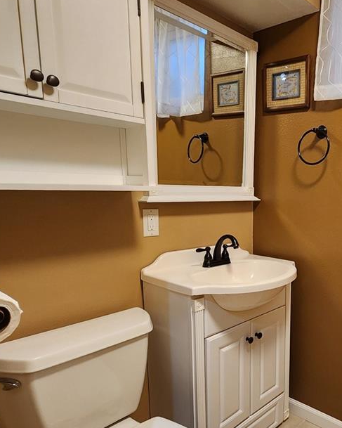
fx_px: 316
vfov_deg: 67.8
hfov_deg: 51.5
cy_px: 242
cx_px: 295
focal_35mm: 25
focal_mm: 2.2
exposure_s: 1/60
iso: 250
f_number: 2.2
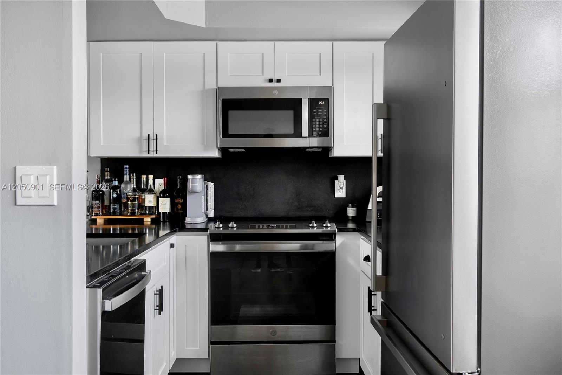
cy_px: 188
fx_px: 533
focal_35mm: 34
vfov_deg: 38.8
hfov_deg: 55.6
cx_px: 281
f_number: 10
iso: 80
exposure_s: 1/13
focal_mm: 34.1
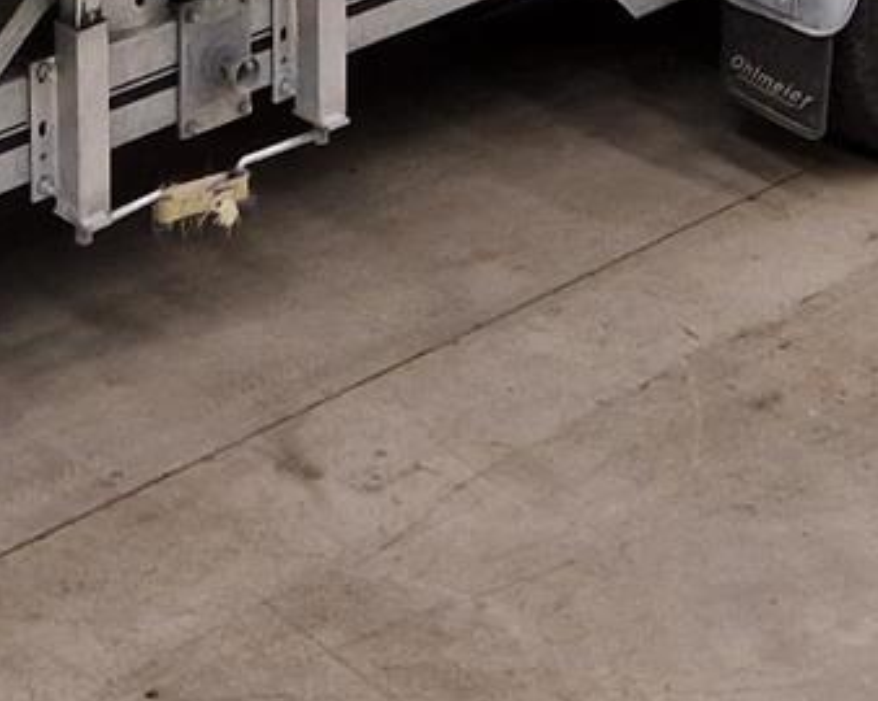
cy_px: -1041
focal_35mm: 133
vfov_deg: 10.0
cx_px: 34
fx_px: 3454
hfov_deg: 14.3
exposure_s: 1/100
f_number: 1.8
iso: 200
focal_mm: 5.4
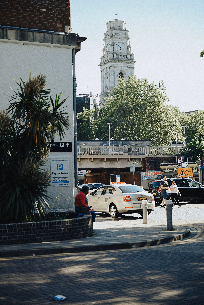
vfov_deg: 28.8
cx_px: 102
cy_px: 152
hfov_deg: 19.5
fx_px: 594
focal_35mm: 70
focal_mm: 70
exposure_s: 1/400
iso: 100
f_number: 2.8
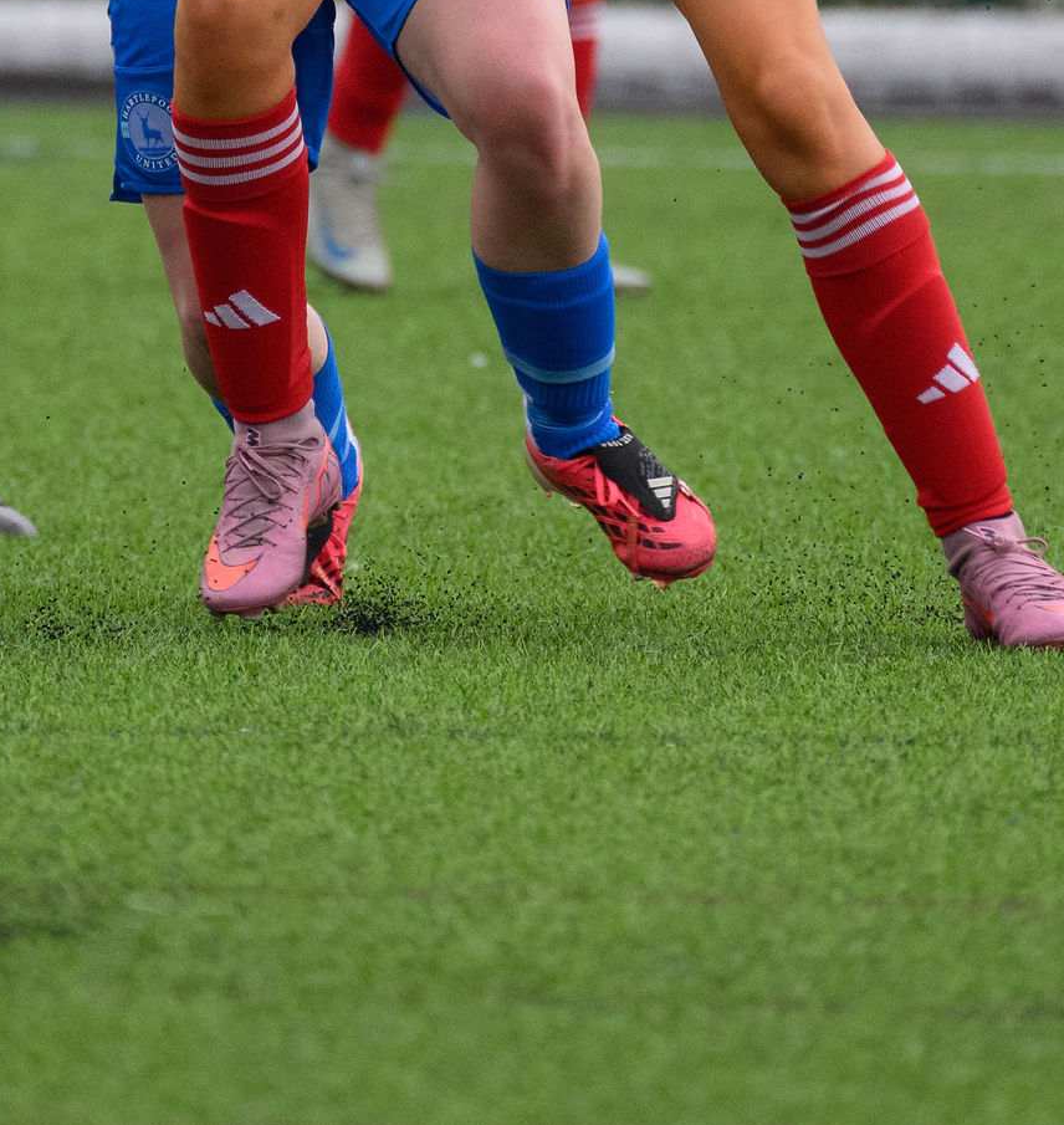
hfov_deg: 1.2
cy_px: -373
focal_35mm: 1468
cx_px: 655
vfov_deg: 1.2
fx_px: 52531
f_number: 5.6
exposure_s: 1/1250
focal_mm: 400
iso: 1800
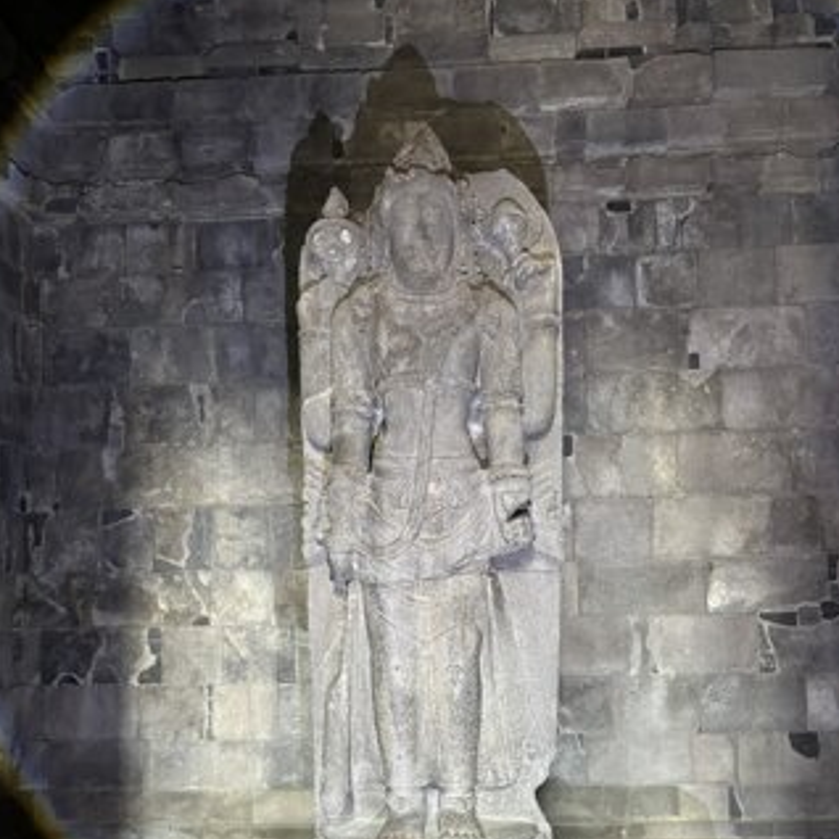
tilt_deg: +2.8
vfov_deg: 51.8
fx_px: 850
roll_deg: +0.5
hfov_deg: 52.5
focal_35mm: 31
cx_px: 417
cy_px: 537
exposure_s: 1/60
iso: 500
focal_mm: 5.96
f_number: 1.6
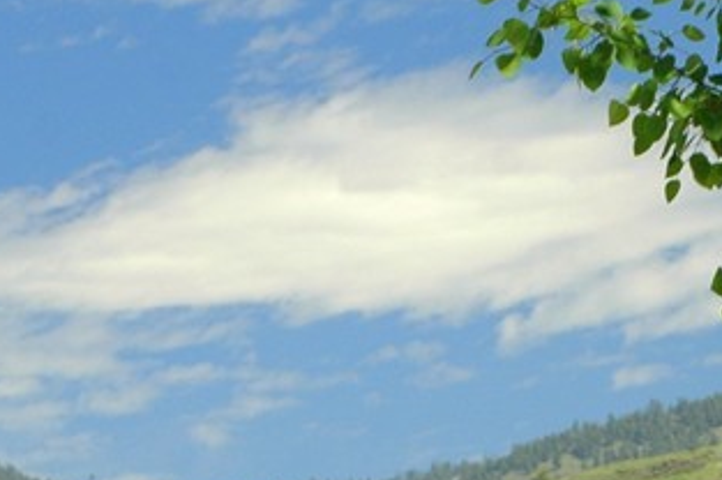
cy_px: 568
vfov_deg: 3.8
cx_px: 430
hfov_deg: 5.7
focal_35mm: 365
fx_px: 7313
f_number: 6.3
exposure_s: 1/160
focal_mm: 70
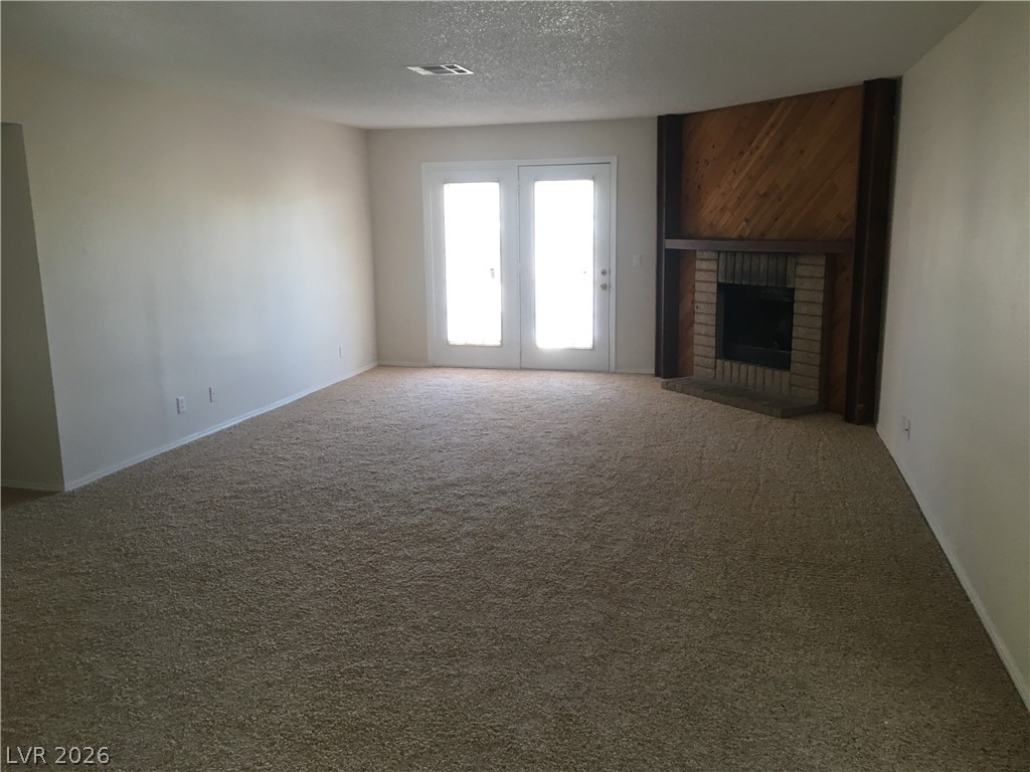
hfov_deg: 61.7
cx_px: 515
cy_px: 386
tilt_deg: -10.0
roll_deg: +1.1
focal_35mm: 29
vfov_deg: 48.2
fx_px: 863
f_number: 2.2
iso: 80
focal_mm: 4.15
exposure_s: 1/30
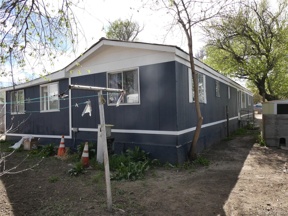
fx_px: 200
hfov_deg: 71.6
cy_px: 108
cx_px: 144
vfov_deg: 56.8
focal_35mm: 24
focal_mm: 4.3
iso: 80
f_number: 3.3
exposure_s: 1/400
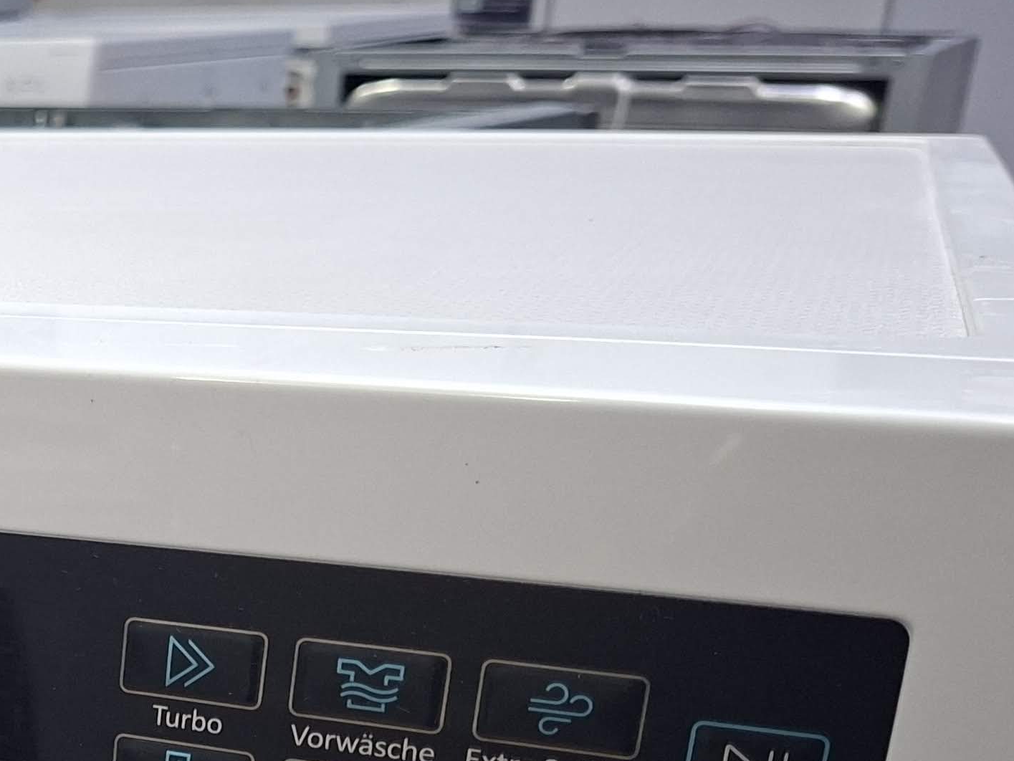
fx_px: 1905
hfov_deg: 24.9
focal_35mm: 65
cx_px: -380
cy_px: 803
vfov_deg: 21.6
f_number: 1.8
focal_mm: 5.54
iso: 200
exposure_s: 1/60
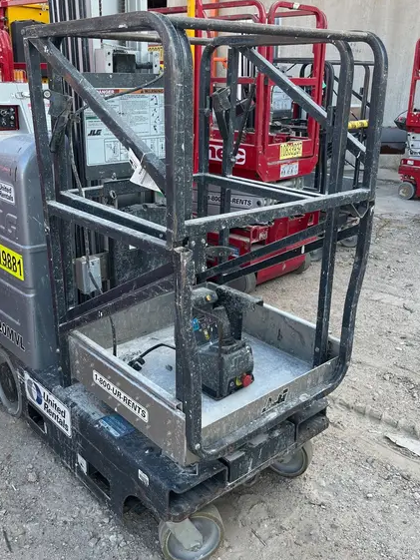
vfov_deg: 53.8
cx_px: 210
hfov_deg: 41.8
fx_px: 550
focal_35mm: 34
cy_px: 251
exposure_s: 1/295
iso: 50
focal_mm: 5.1
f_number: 1.6
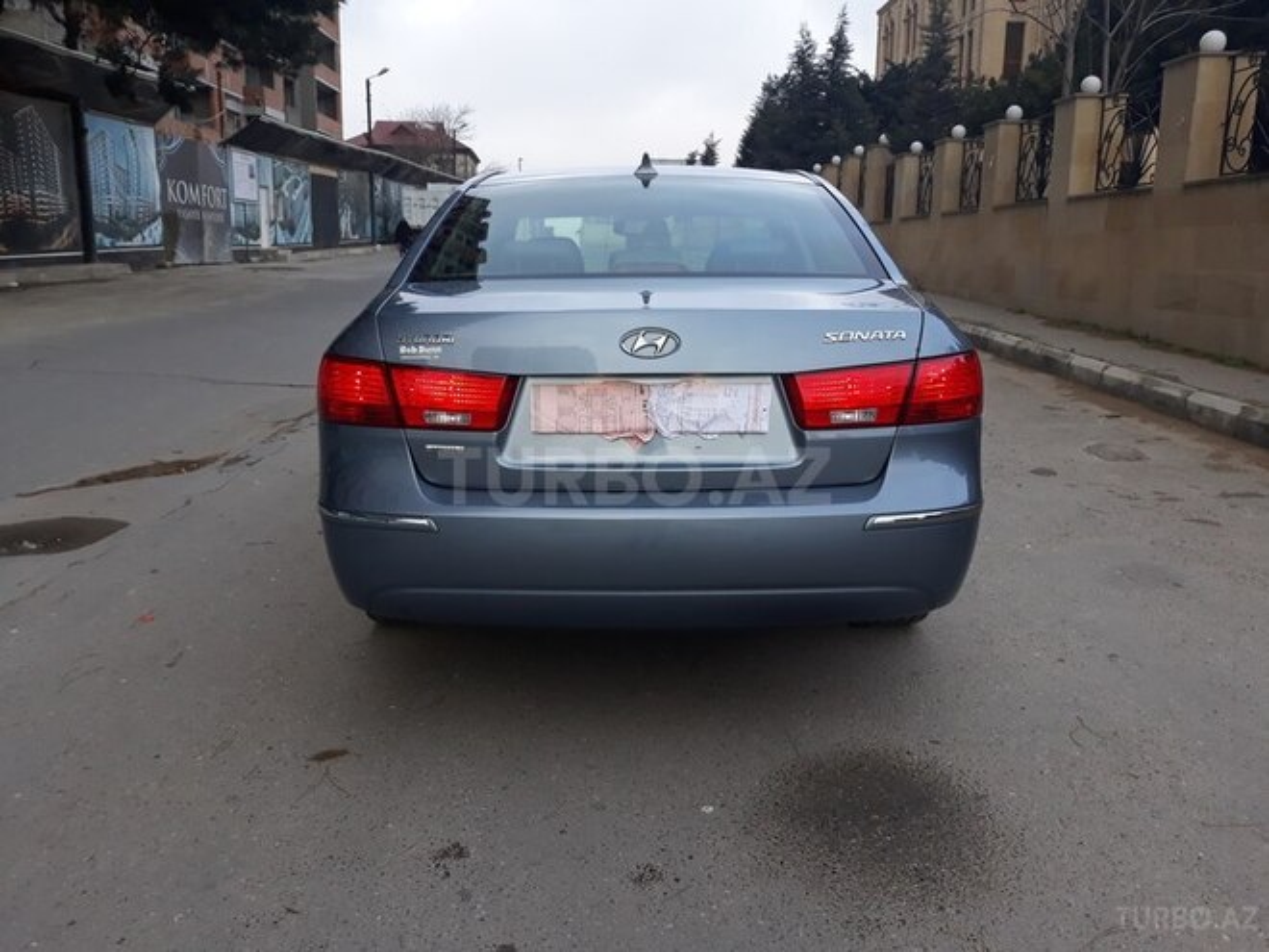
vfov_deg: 51.4
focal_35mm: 27
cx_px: 634
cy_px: 476
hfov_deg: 65.3
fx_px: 990
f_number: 1.7
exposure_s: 1/183
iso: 40
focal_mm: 3.71
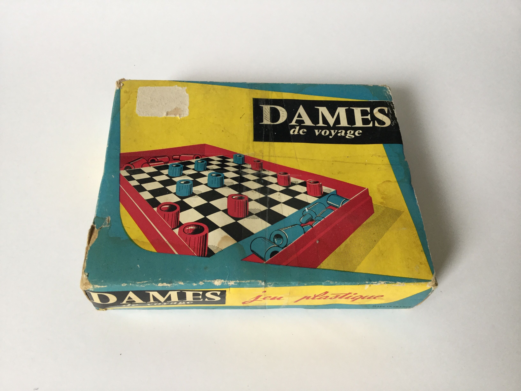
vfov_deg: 45.4
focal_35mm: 31
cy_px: 196
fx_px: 467
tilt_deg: -56.1
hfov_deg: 58.4
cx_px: 260
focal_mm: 3.3
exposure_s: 1/33
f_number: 2.4
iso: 50
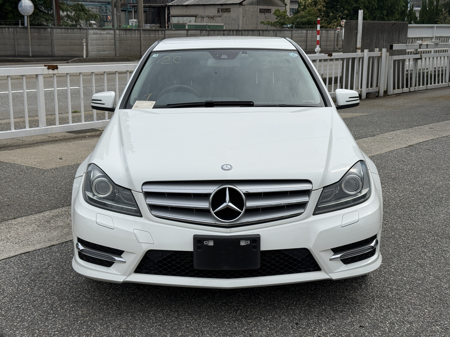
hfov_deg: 39.7
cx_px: 225
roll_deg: -0.6
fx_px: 624
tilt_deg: -12.0
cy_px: 168
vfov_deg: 30.3
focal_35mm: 48
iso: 64
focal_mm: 6.76
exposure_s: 1/7874
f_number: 1.78
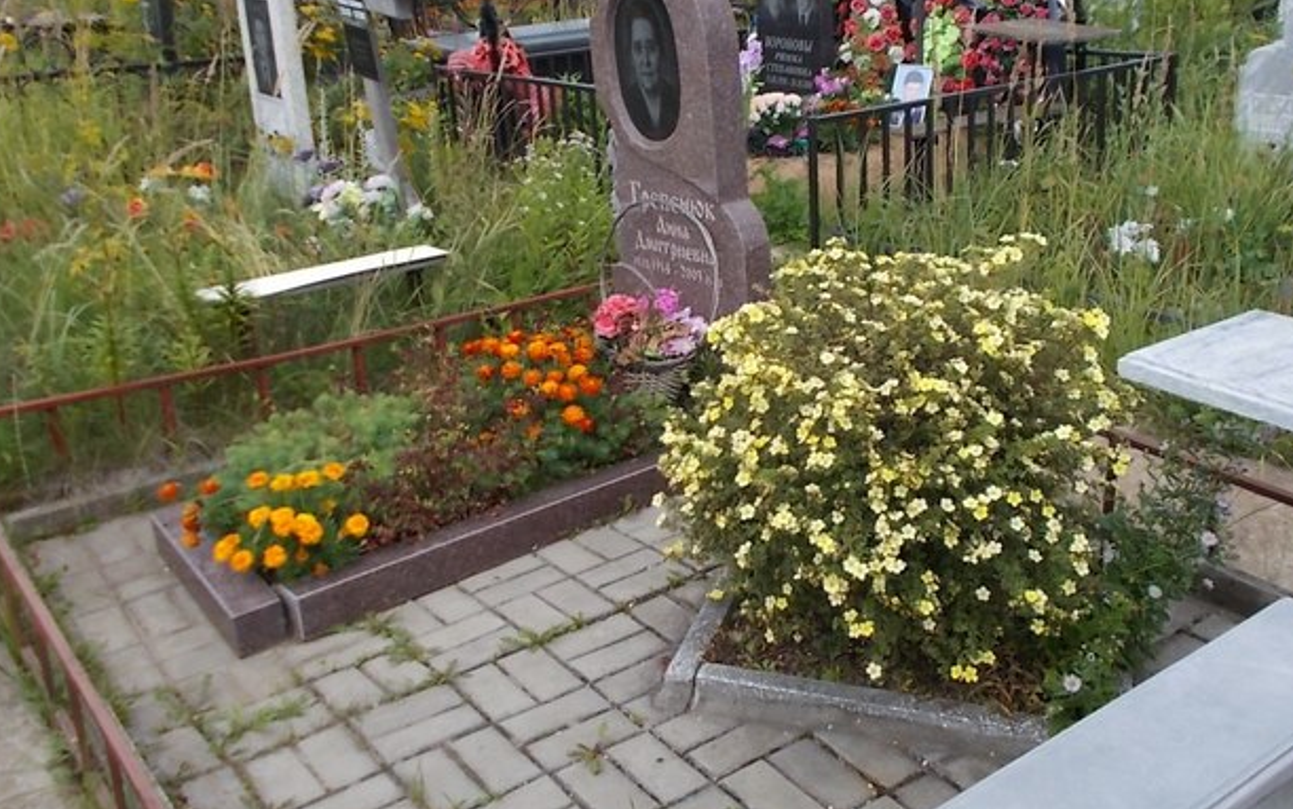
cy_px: 346
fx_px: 1269
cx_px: 750
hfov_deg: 53.7
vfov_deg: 35.3
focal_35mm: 36
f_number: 8
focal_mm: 4.6
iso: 80
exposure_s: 1/100
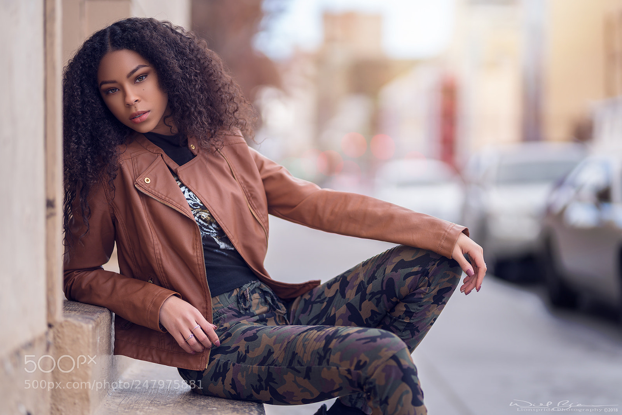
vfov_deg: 16.1
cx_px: 311
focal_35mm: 85
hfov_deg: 23.9
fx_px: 1469
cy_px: 208
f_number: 1.4
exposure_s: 1/800
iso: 100
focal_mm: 85
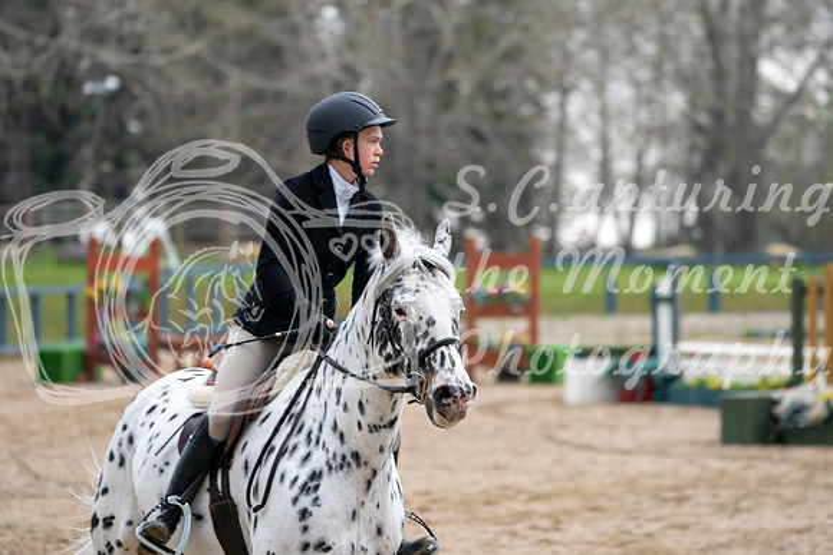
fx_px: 5369
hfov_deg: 8.9
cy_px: 278
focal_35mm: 232
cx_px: 416
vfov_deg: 5.9
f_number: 5.6
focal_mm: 232
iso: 125
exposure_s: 1/250
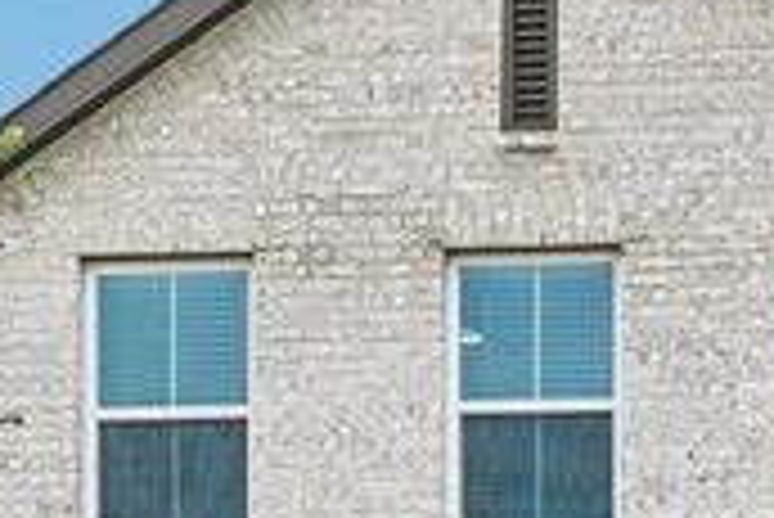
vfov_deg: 10.7
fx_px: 2690
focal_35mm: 125
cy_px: 714
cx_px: 1116
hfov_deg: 15.3
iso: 400
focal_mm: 21
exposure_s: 1/2000
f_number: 8
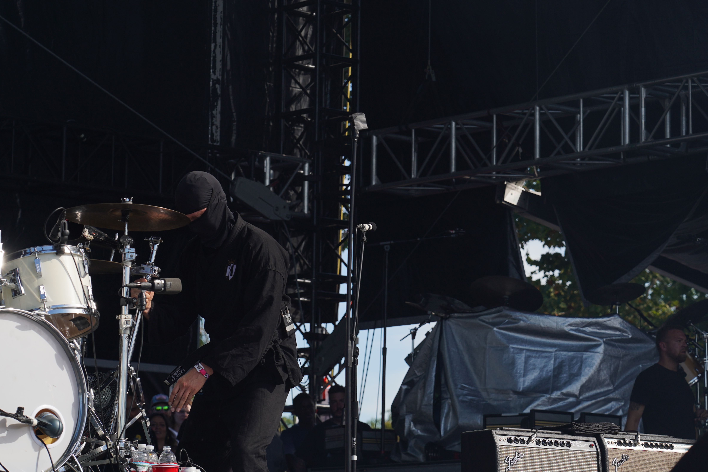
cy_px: 213
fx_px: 2596
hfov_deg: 15.5
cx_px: 368
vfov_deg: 10.4
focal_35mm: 132
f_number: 6.3
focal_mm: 105
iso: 100
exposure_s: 1/320
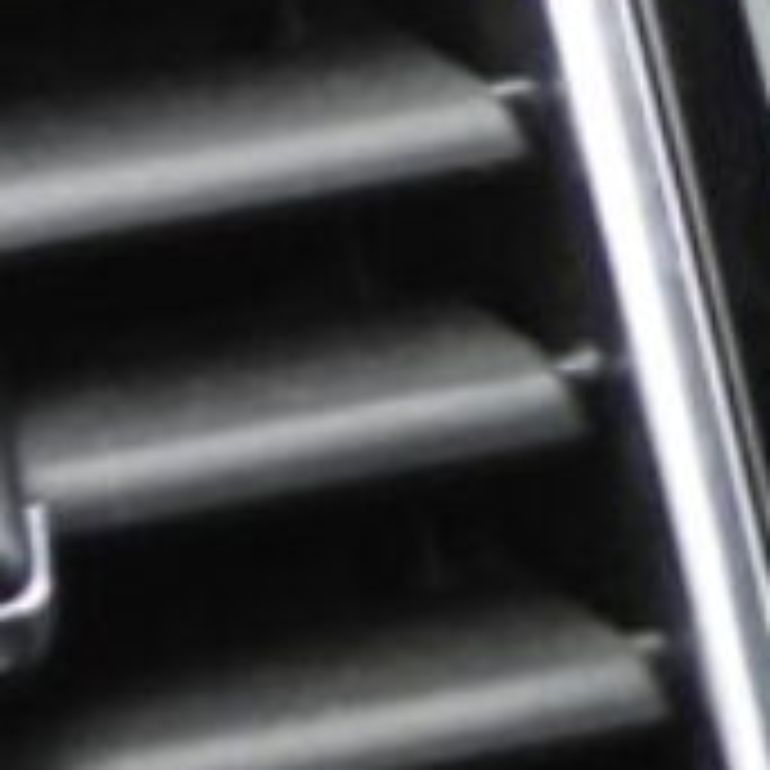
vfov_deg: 4.2
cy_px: -311
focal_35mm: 413
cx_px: 2706
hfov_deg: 4.0
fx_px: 10394
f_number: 3.2
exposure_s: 1/60
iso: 100
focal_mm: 9
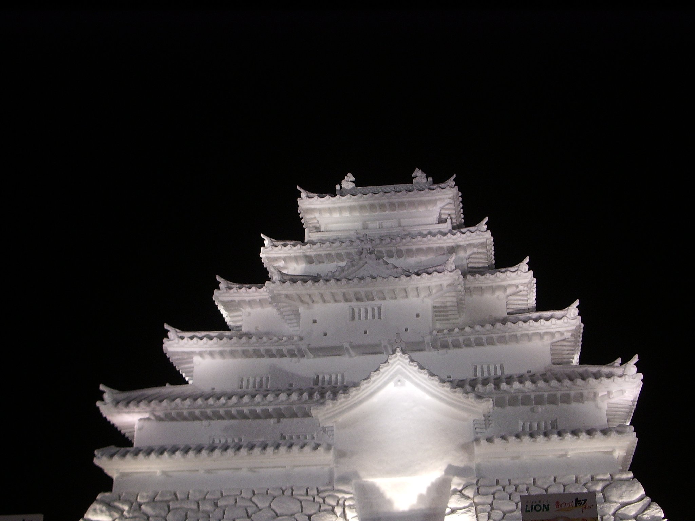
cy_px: 260
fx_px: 1004
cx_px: 348
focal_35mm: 50
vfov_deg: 29.1
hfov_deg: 38.2
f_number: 3.1
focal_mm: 8.2
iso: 100
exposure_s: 1/50
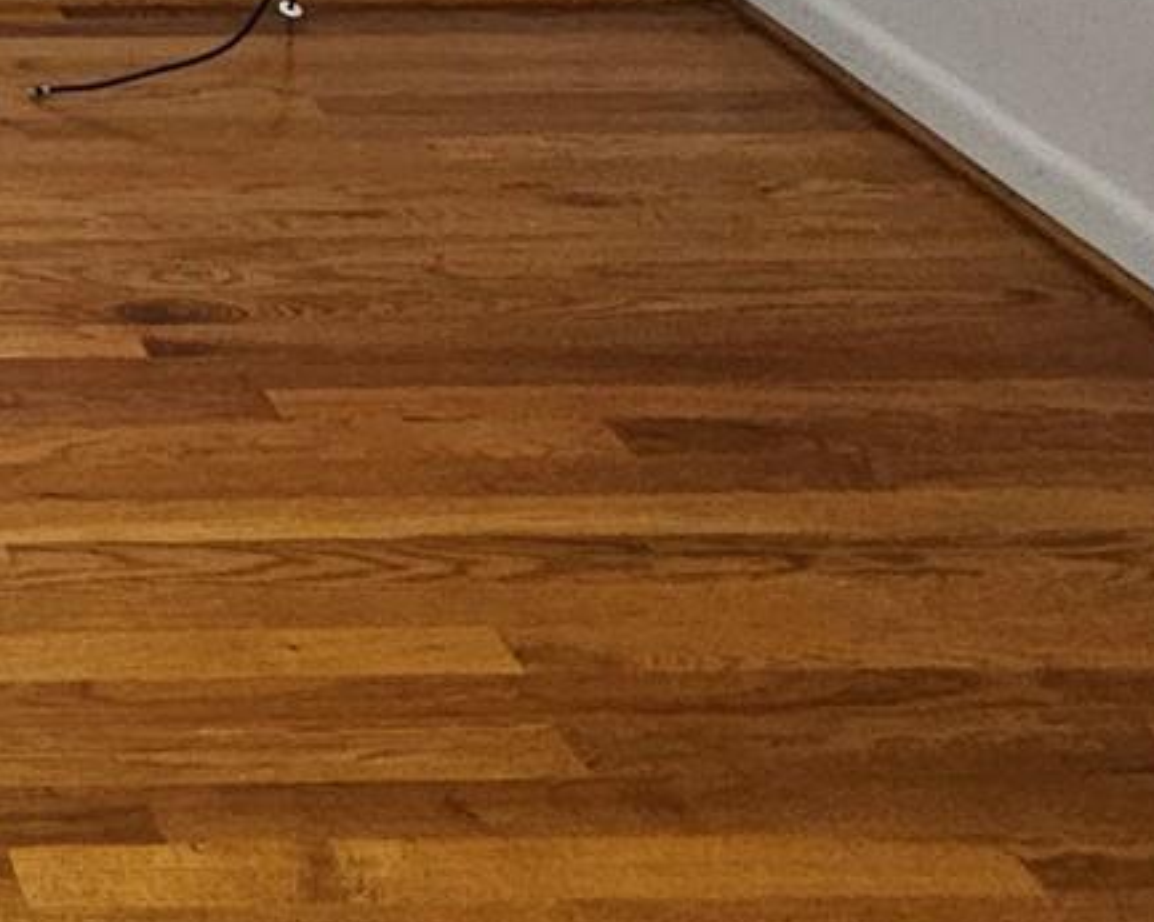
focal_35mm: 60
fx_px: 2048
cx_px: -600
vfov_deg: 20.0
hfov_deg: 24.3
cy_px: -637
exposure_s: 1/60
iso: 320
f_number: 2.2
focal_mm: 2.2
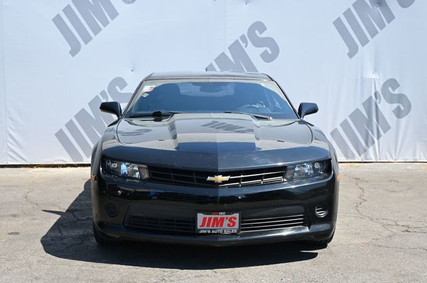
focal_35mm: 56
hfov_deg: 36.0
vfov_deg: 24.3
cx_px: 214
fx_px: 657
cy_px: 142
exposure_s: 1/250
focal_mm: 37
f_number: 5.6
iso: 180
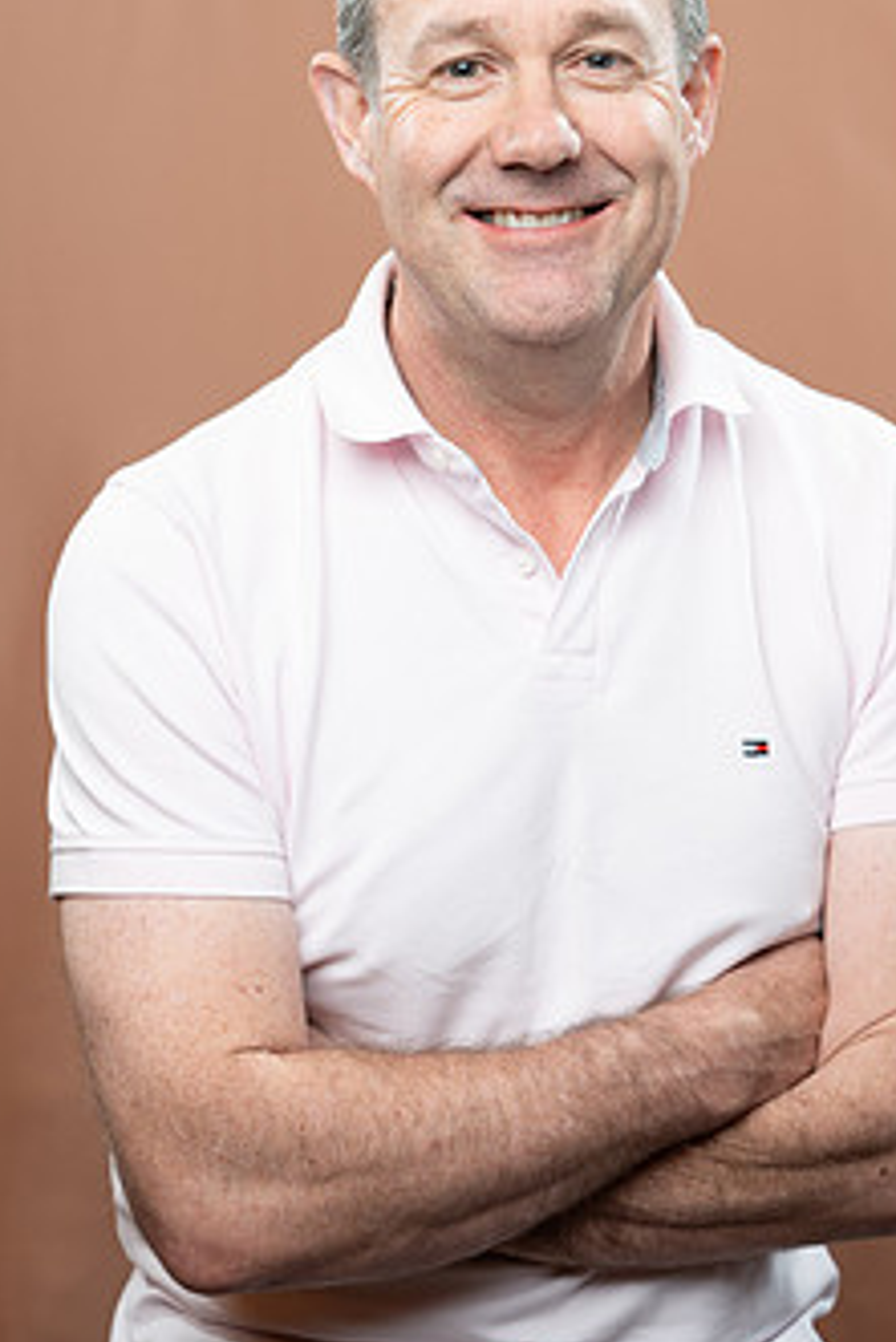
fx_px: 3804
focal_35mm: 102
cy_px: 487
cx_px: 543
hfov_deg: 13.4
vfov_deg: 20.0
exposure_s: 1/160
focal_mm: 75
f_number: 4
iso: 320
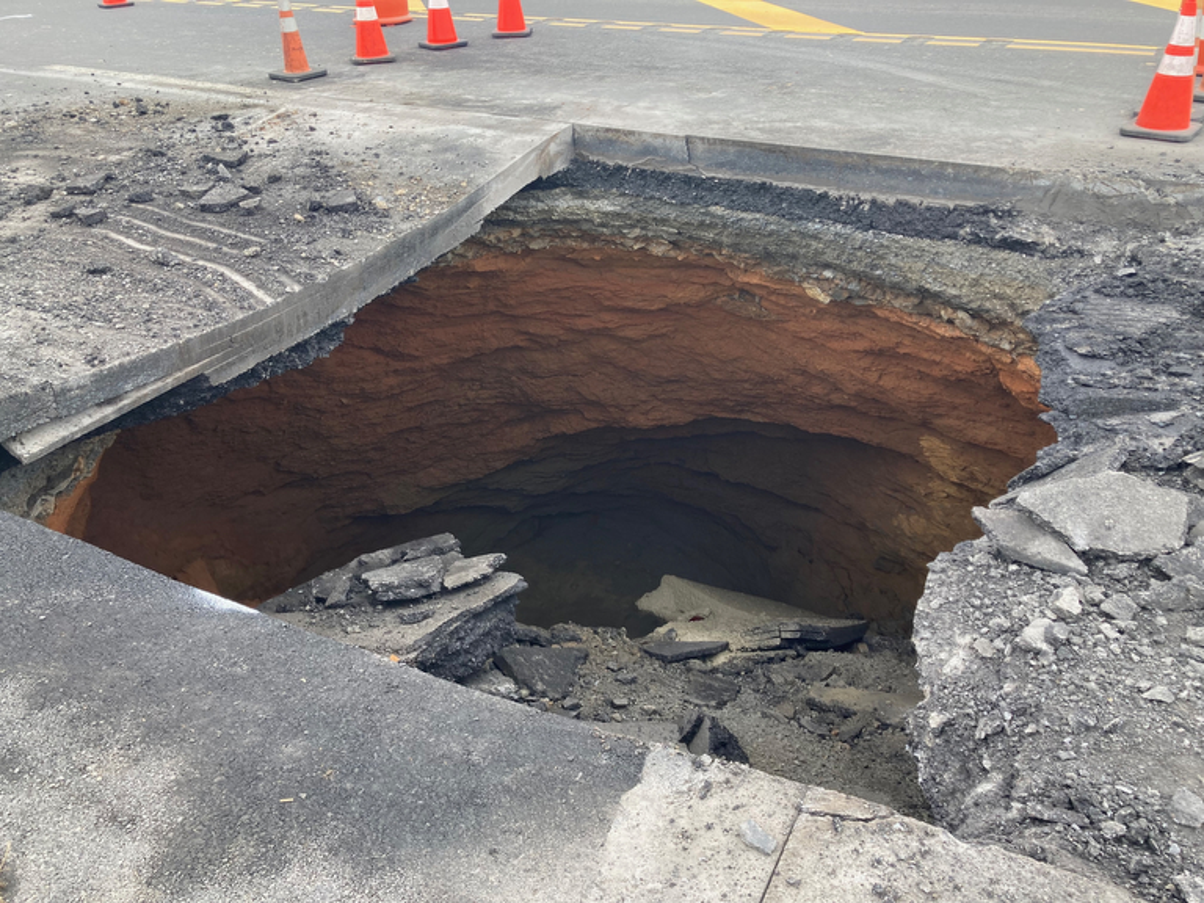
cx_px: 602
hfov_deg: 63.4
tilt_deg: -29.7
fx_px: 974
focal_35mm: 28
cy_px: 452
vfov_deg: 49.7
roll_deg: +3.0
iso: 32
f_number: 1.8
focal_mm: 3.99
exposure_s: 1/121
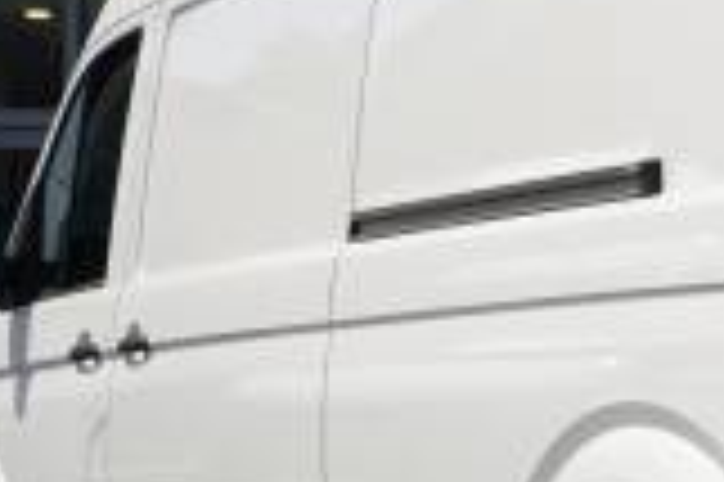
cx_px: 904
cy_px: 243
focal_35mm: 143
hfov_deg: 13.9
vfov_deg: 9.6
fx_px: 2873
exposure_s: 1/125
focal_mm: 24
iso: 100
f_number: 9
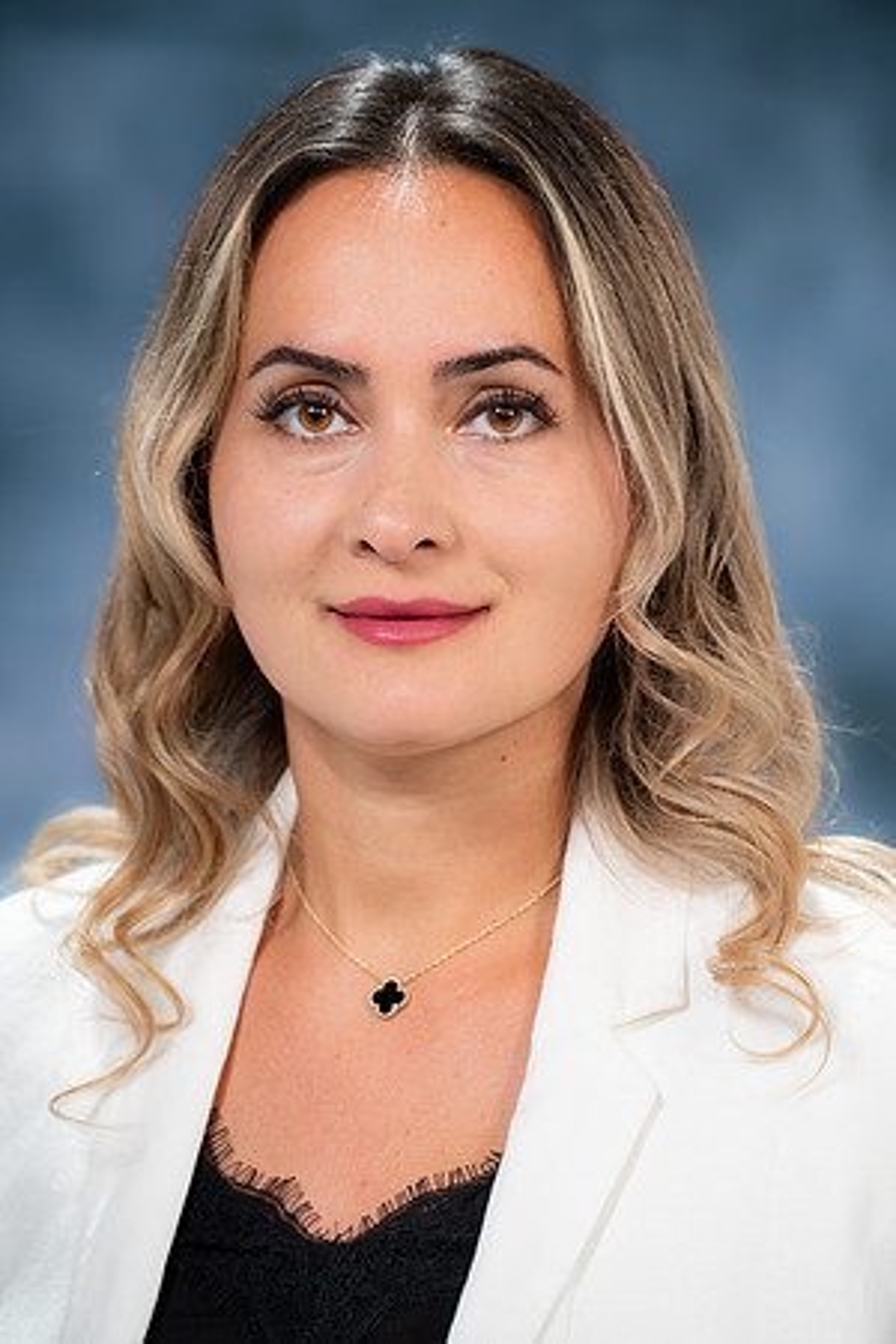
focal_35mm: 180
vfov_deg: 11.4
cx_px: 448
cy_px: 672
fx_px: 6719
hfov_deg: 7.6
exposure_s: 1/200
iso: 320
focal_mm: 180
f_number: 5.6
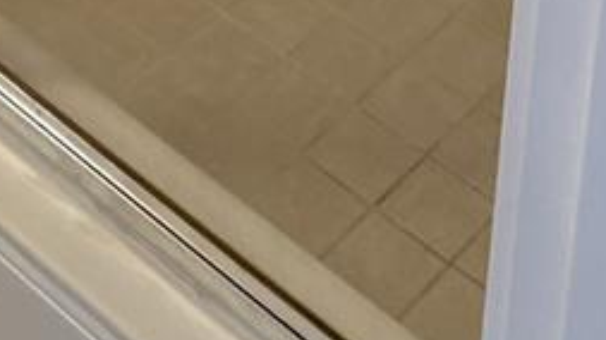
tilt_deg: -17.1
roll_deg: -1.1
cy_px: -955
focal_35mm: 124
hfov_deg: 17.1
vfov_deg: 7.4
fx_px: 1991
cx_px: 84
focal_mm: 6.76
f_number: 1.78
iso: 320
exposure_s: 1/60
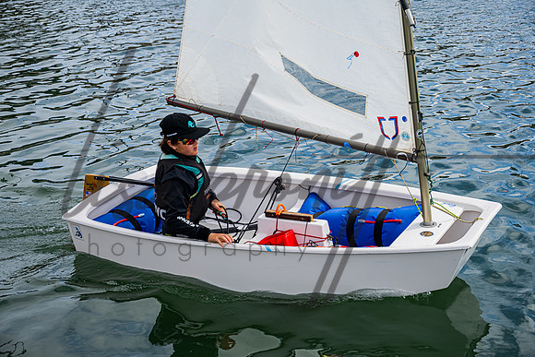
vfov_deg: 20.6
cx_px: 268
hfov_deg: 30.5
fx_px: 981
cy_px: 178
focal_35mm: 66
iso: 100
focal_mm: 66
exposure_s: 1/640
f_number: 6.3
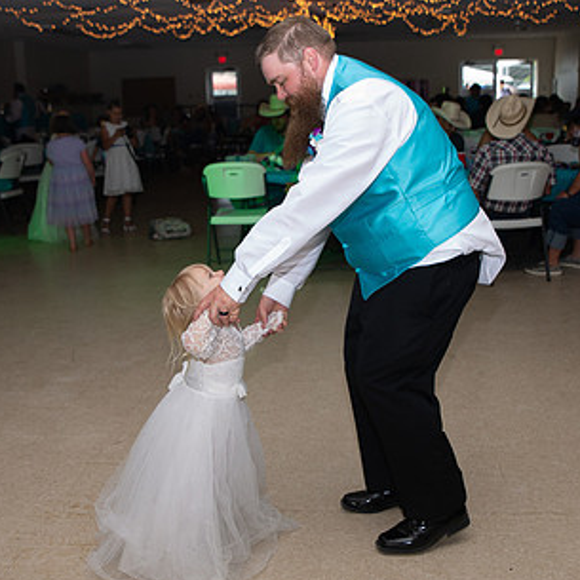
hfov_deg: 36.1
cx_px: 297
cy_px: 301
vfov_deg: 36.1
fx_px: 891
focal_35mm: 47
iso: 800
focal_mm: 26
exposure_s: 1/125
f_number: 3.5
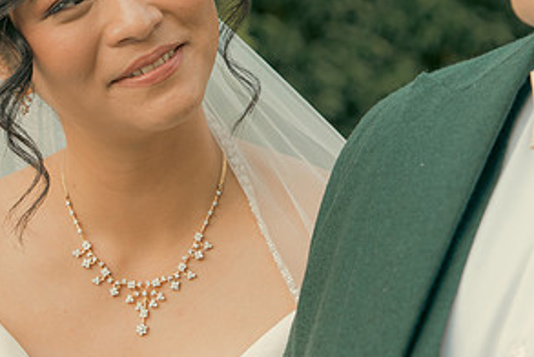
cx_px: 386
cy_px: 25
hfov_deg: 11.8
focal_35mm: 174
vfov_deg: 7.9
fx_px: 2584
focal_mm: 59
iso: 125
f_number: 3.5
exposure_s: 1/160
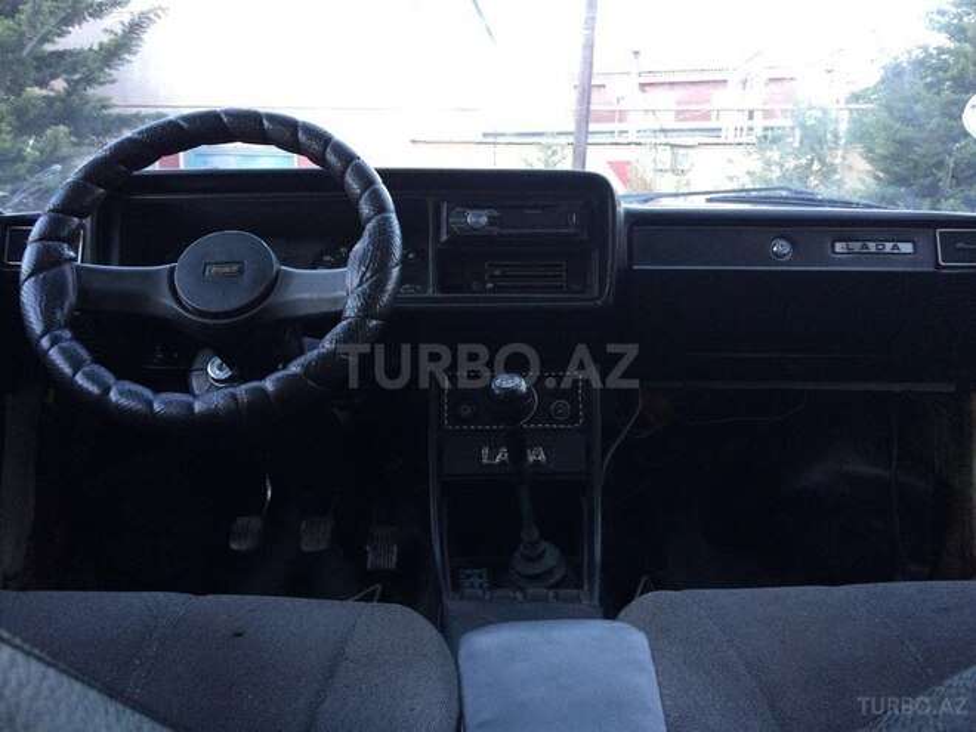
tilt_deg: -10.0
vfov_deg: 48.2
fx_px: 818
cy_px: 366
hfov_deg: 61.7
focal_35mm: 29
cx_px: 488
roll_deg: +0.2
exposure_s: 1/30
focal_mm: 4.15
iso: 200
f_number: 2.2
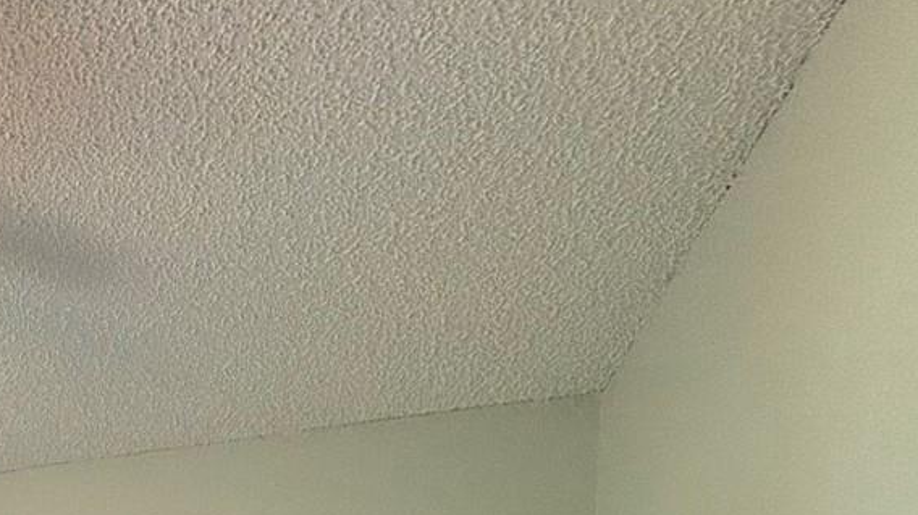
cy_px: 885
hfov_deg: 37.4
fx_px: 1046
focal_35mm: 43
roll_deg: -0.2
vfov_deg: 20.8
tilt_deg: -3.4
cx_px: -152
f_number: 2.2
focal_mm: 2.22
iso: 200
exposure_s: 1/120
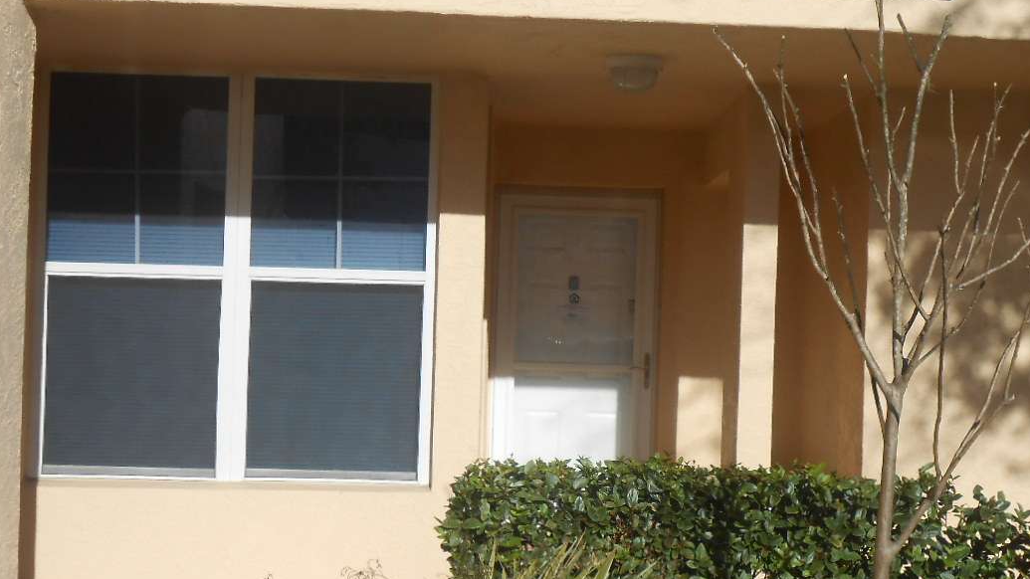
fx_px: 1748
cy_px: 328
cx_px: 630
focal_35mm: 64
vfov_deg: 18.8
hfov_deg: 32.7
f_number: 4.2
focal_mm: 6.8
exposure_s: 1/1000
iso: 80
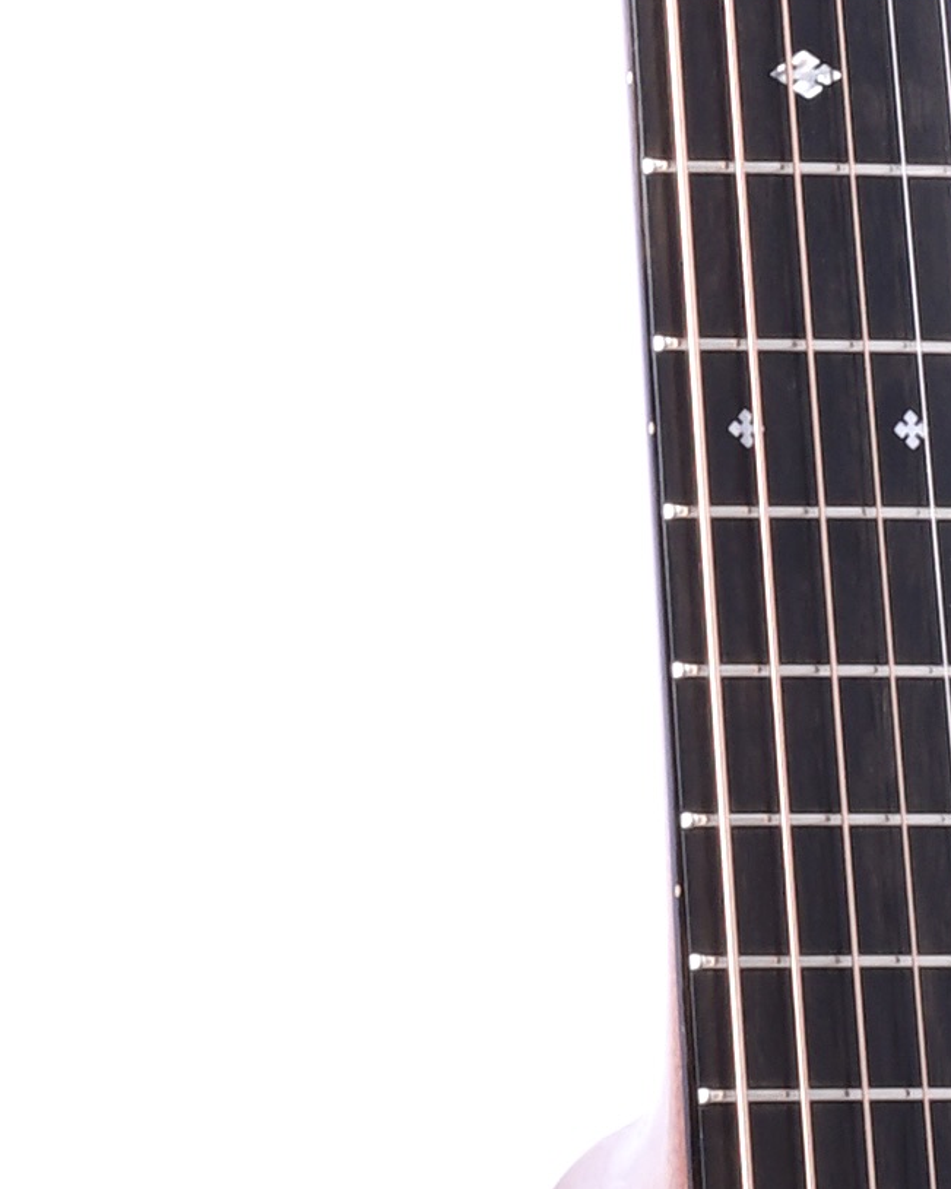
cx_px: 688
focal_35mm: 491
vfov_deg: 3.9
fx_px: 17278
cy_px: 1325
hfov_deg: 3.2
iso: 100
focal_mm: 71
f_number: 22
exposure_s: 1/50
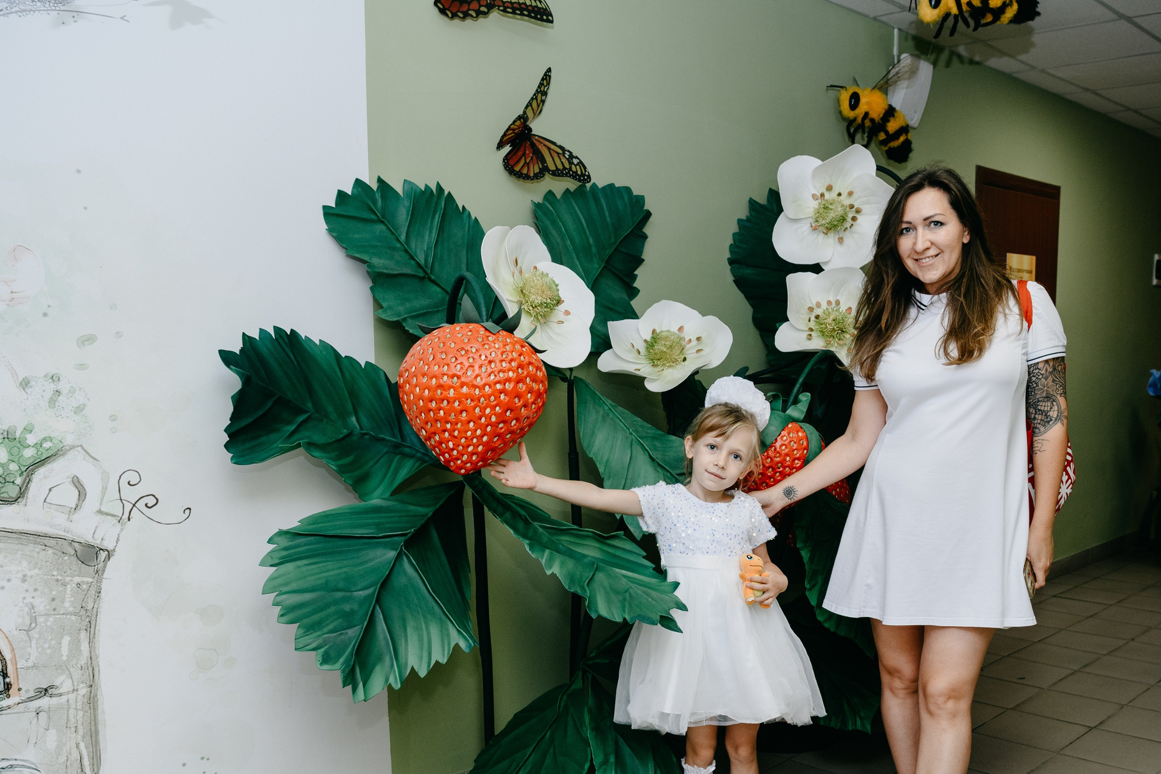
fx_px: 1064
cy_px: 498
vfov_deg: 39.6
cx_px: 645
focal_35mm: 33
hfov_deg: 57.1
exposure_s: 1/160
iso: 320
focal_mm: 24
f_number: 4
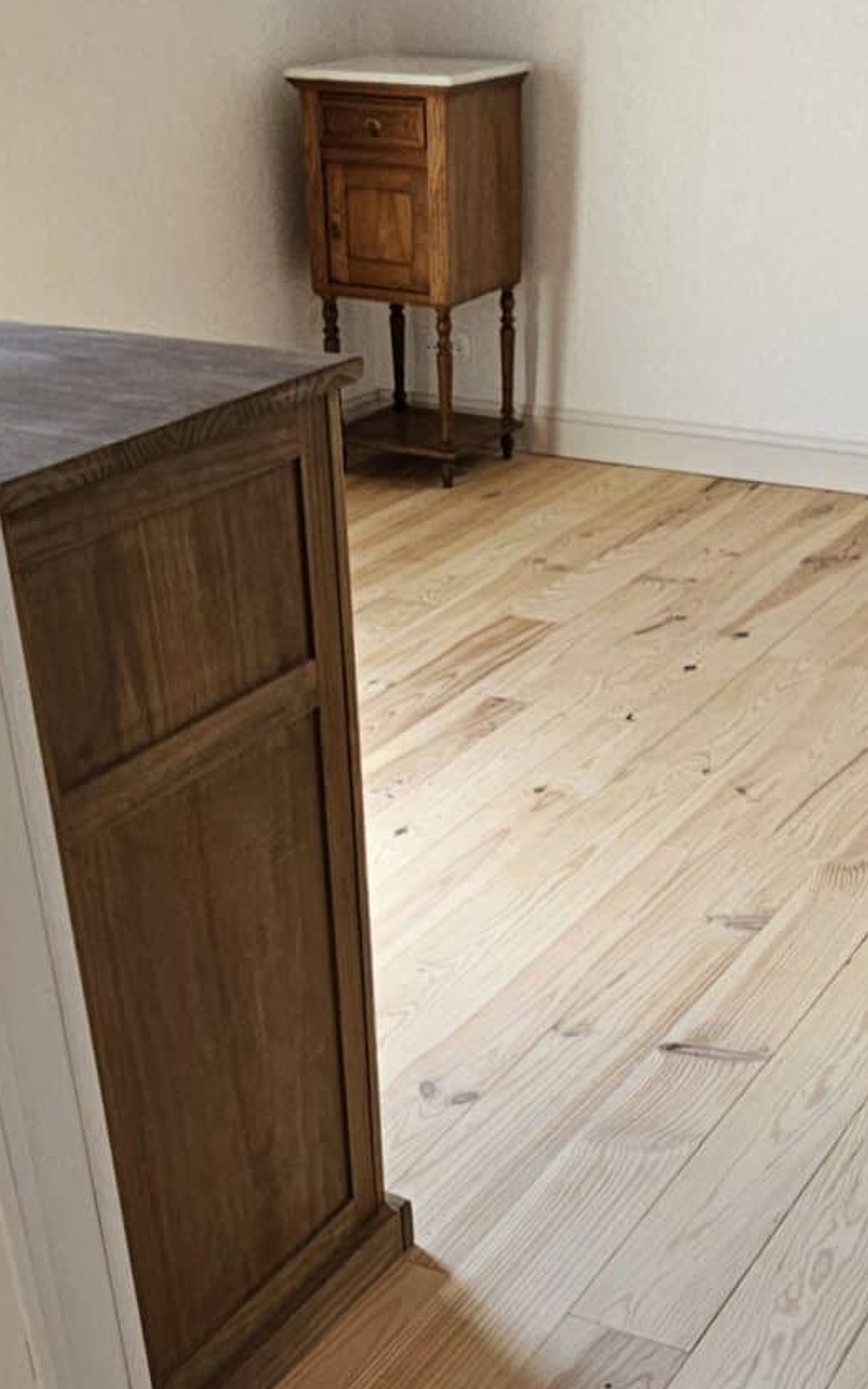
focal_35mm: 42
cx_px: 481
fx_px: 1590
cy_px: 1420
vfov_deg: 40.6
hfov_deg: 30.5
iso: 64
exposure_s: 1/50
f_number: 2.2
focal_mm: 2.2
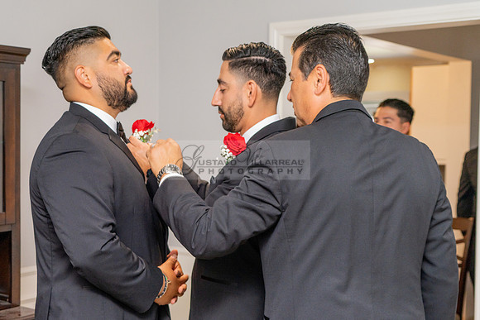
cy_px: 171
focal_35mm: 51
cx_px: 188
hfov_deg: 38.6
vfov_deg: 26.4
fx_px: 681
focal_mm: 42
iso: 640
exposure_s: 1/160
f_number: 4.5
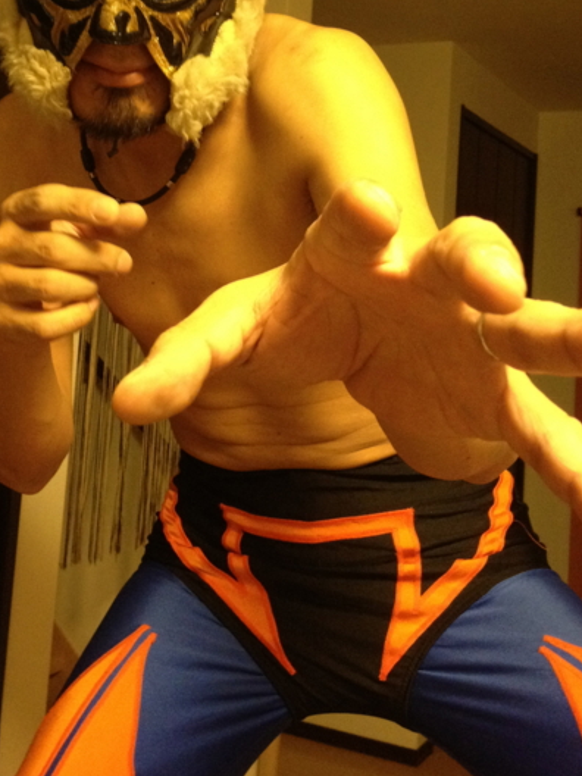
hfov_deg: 27.5
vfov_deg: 35.4
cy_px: 203
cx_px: 235
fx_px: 1188
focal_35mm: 53
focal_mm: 4.28
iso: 320
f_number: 2.4
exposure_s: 1/20
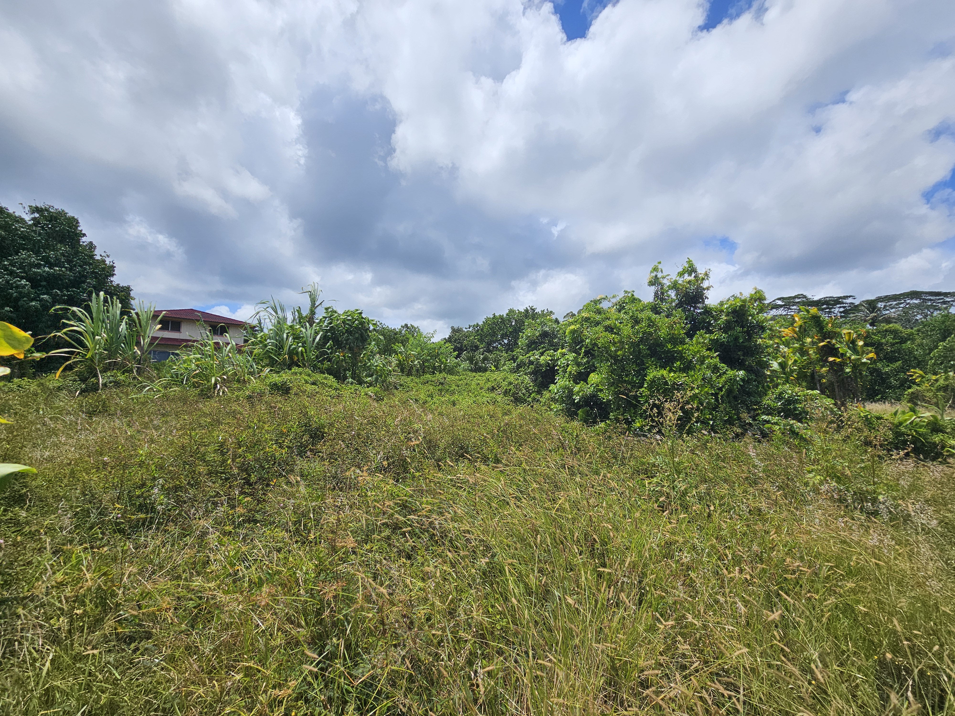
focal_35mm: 13
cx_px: 478
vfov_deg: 89.9
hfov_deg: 106.2
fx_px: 359
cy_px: 358
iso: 50
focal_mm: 2.2
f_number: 2.2
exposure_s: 1/5075
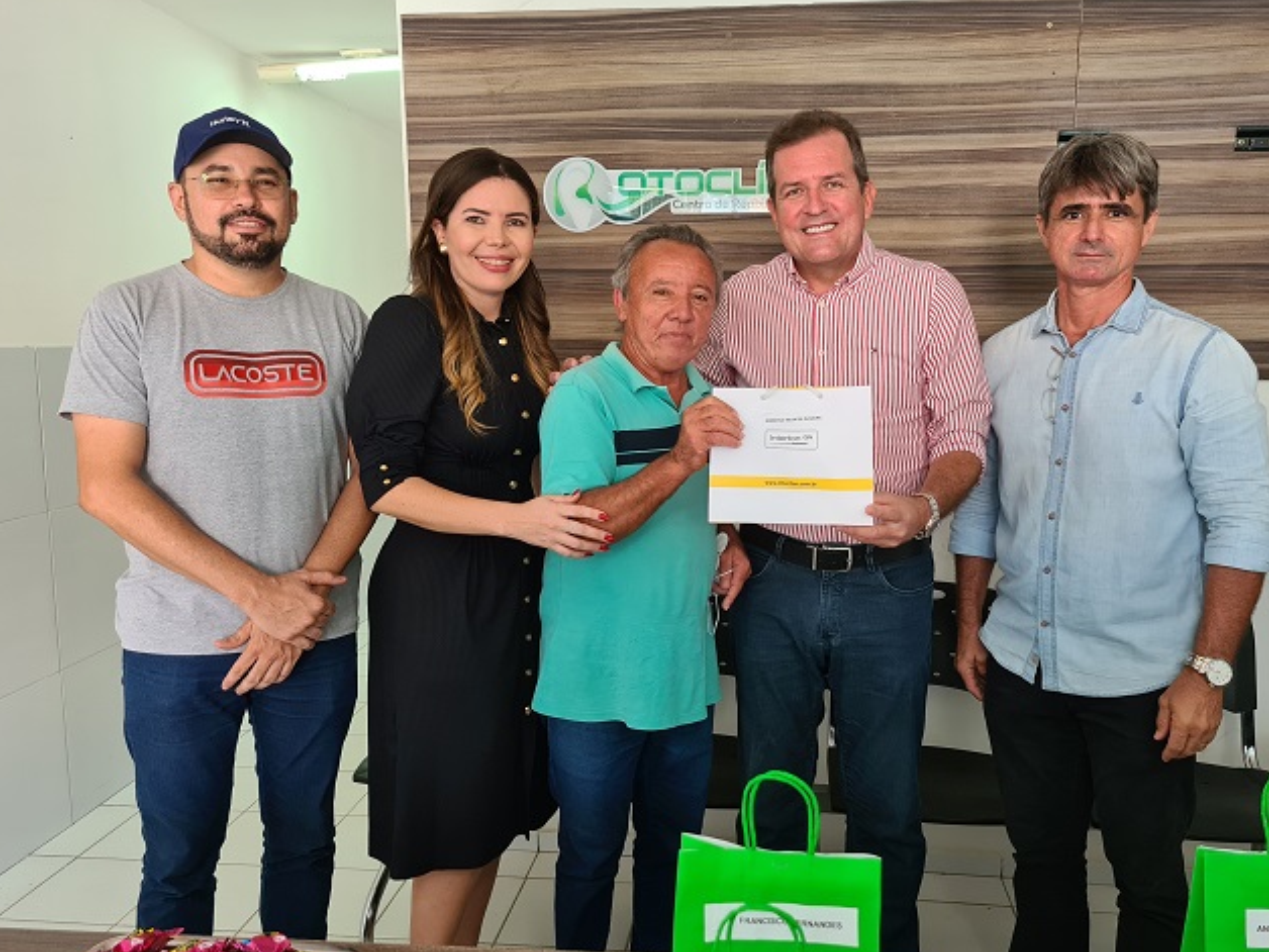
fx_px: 1063
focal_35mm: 29
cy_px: 468
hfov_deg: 61.6
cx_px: 687
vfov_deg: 48.2
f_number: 1.8
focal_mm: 5.4
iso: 200
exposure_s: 1/60
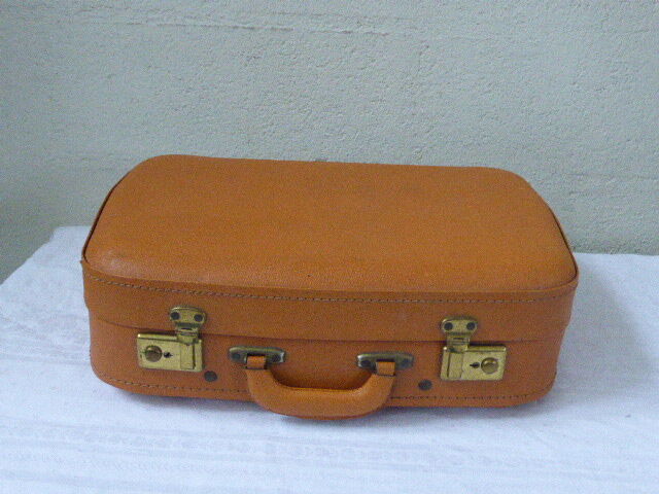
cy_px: 247
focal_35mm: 40
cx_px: 330
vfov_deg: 36.0
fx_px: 761
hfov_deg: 46.8
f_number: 3.9
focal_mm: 6.9
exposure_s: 1/100
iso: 1600
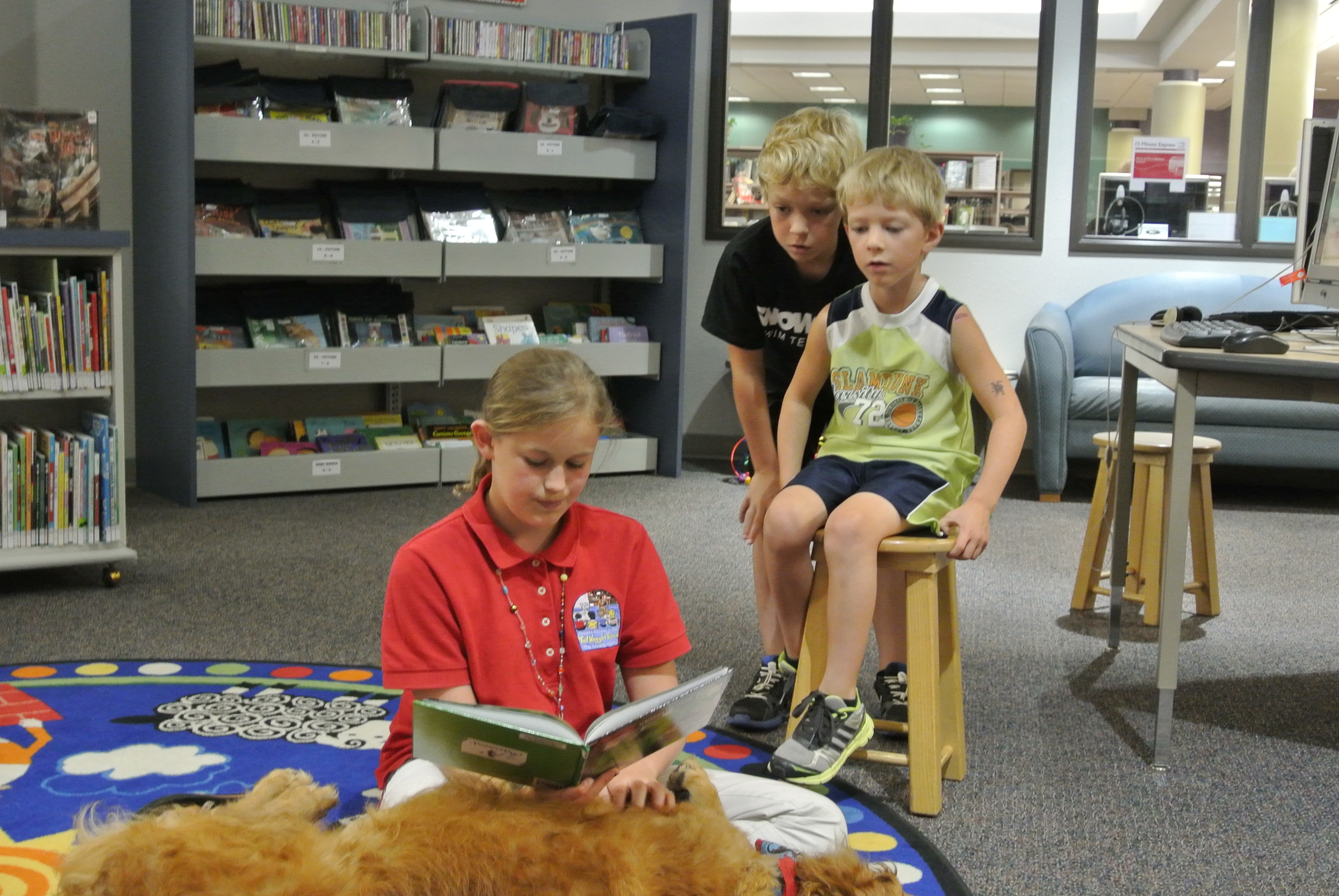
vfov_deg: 27.6
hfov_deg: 40.3
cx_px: 627
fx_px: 1825
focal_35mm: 49
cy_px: 525
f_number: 4
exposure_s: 1/30
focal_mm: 14.5
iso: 720
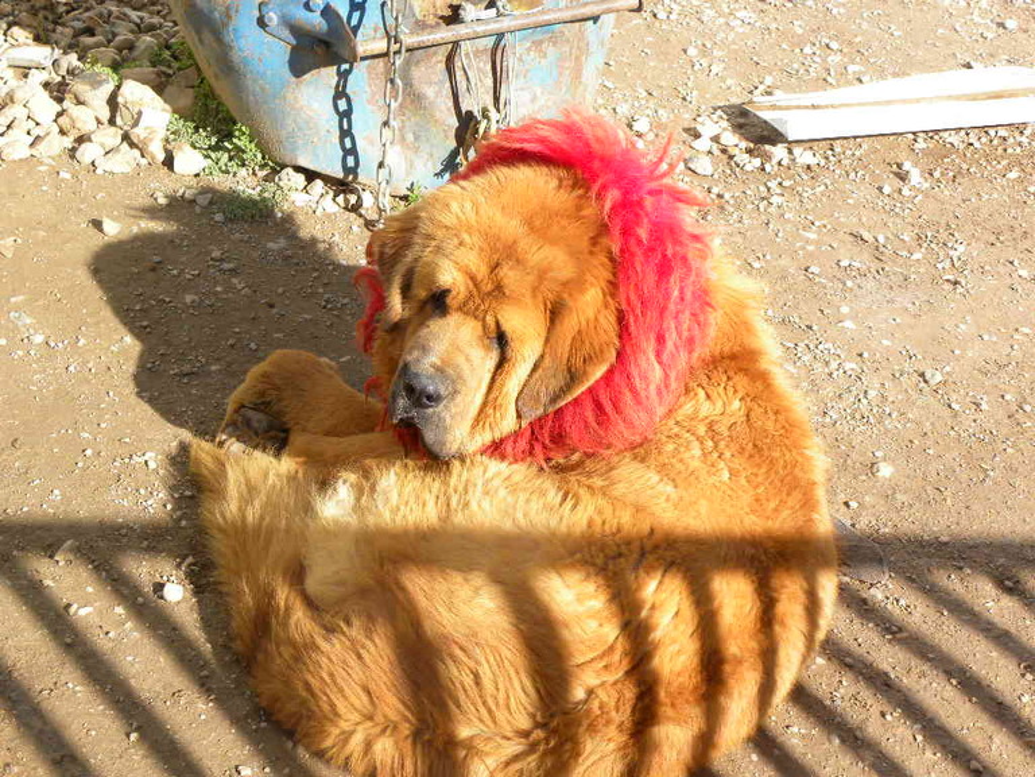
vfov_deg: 19.6
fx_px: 2242
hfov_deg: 26.0
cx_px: 518
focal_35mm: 75
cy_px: 388
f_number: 5
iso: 64
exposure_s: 1/222
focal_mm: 13.4
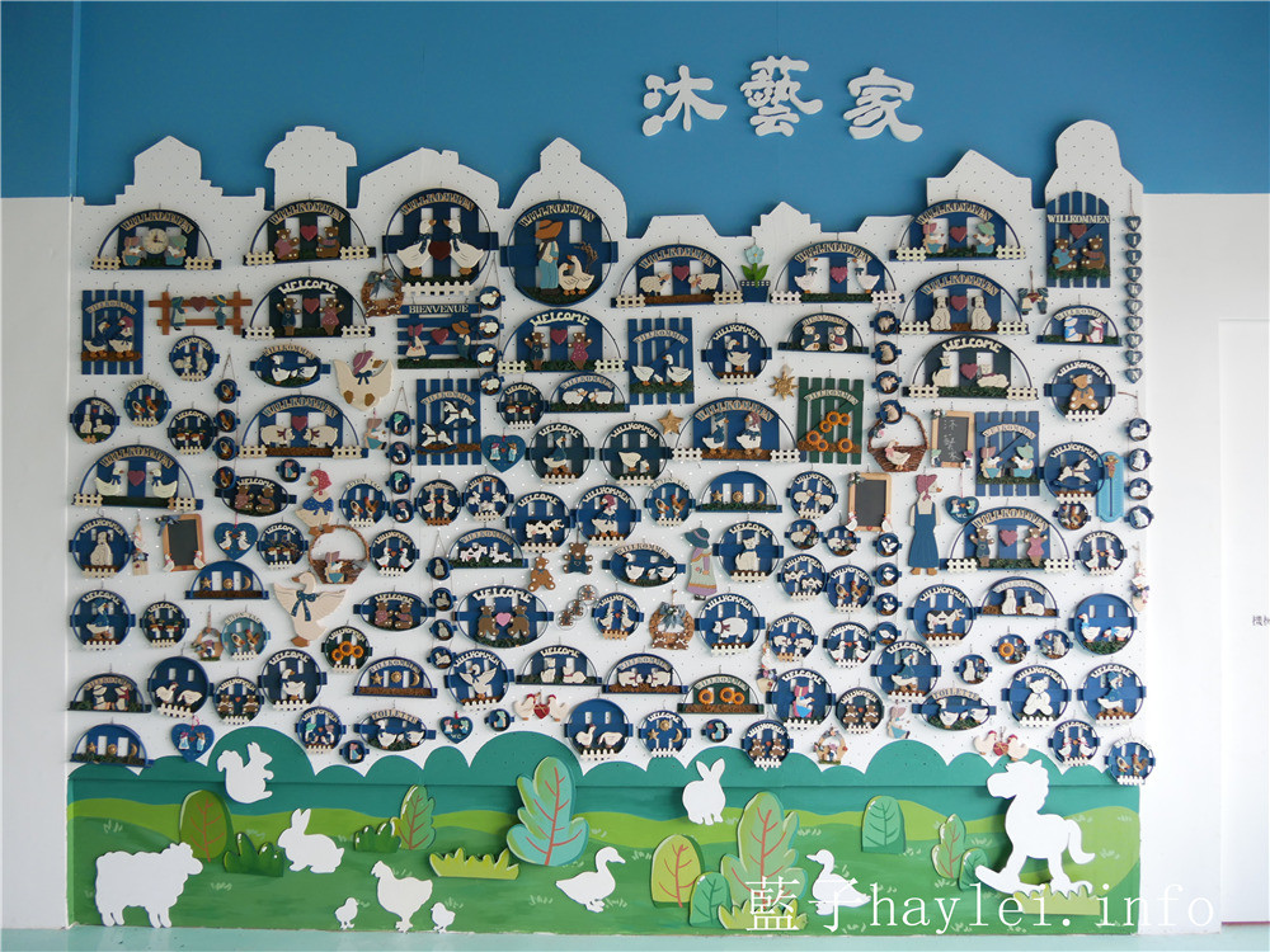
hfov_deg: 63.4
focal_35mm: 28
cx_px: 635
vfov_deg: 49.7
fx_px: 1027
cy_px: 476
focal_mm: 14
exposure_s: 1/60
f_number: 3.5
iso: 320
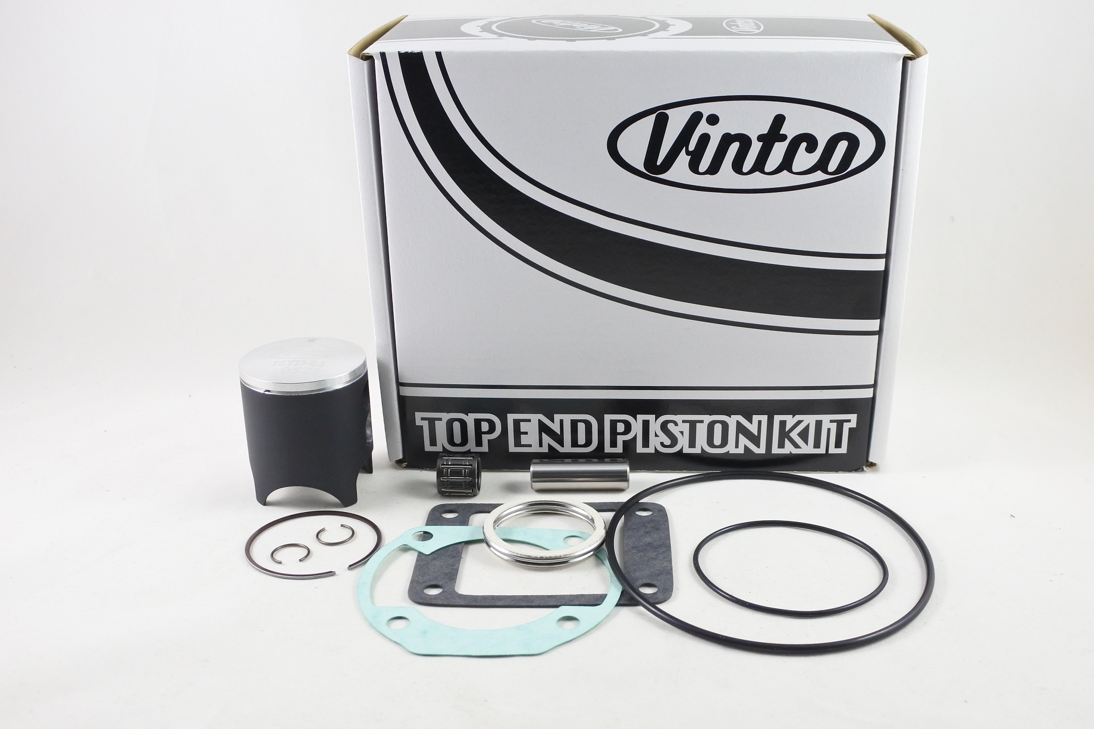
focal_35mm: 30
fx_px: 912
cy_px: 364
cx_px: 547
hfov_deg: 61.9
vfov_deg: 43.6
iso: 500
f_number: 3.8
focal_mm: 11.2
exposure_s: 1/125
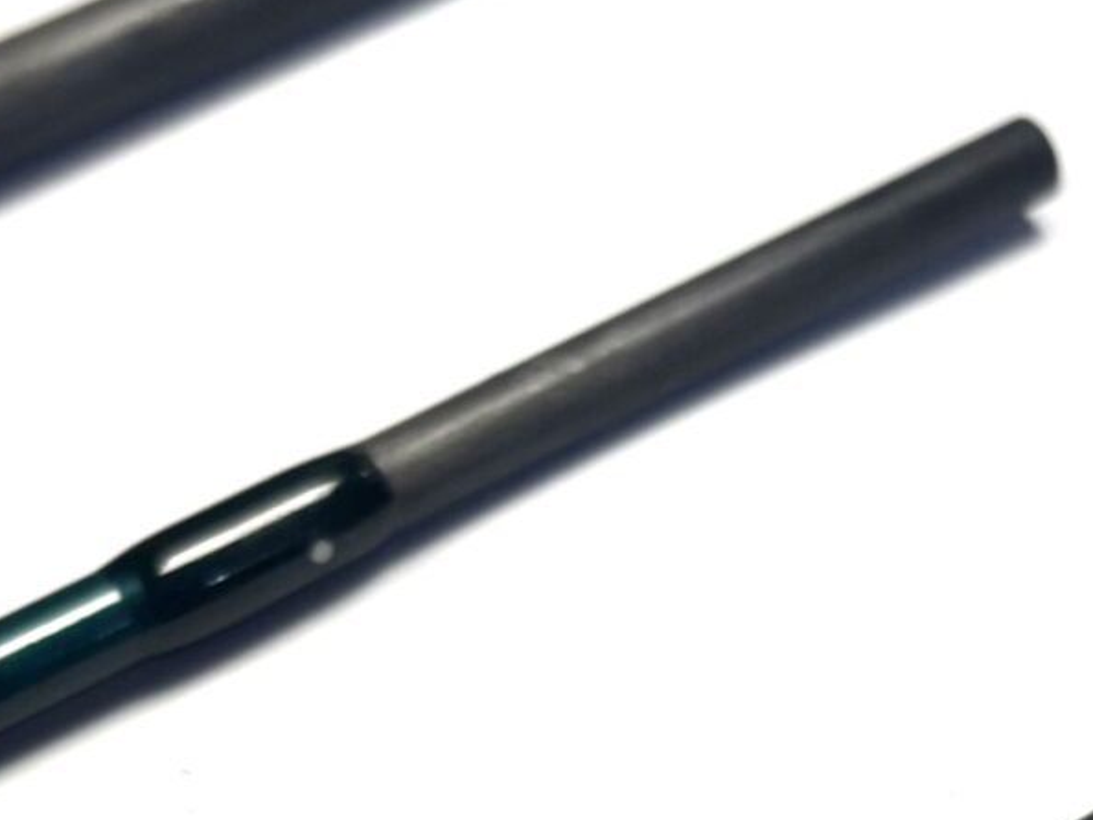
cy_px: 1155
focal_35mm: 112
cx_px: 508
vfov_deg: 12.7
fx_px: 3538
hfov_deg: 17.6
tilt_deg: -54.0
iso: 50
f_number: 1.6
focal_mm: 5.96
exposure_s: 1/121
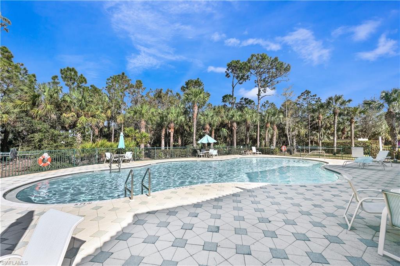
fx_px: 155
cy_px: 133
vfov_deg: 81.1
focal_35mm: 14
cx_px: 200
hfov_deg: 104.3
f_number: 10
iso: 125
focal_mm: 14
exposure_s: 1/250
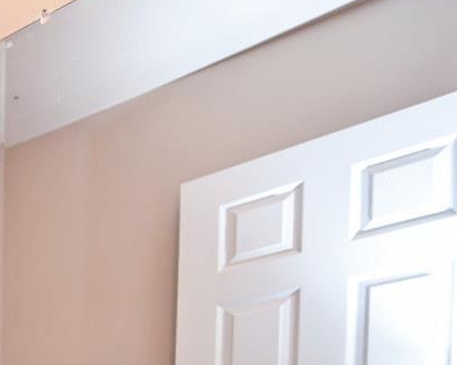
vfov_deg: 25.6
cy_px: 510
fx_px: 649
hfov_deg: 25.1
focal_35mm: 48
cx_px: -286
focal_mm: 14
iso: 560
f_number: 4
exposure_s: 1/60
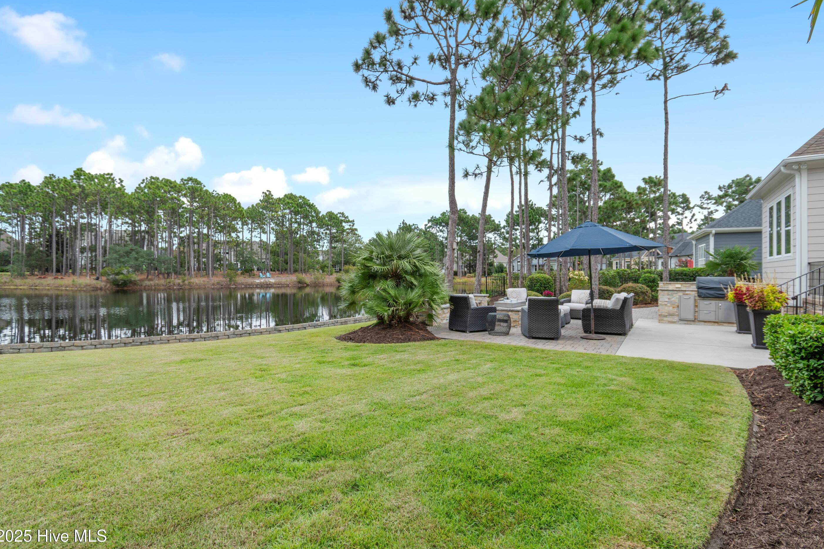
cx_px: 421
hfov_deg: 96.7
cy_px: 270
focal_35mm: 16
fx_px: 366
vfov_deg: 73.7
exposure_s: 1/125
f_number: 5.6
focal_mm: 10
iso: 100
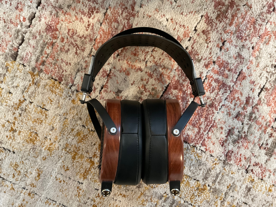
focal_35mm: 29
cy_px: 104
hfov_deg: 61.7
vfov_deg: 48.2
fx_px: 231
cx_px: 138
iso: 250
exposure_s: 1/30
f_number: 1.8
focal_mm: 3
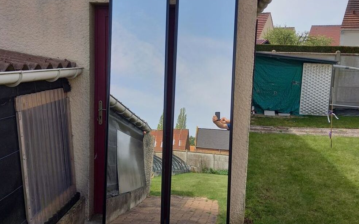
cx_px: 176
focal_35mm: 36
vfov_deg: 35.3
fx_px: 352
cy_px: 110
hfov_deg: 54.0
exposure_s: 1/635
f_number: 1.8
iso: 50
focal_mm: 4.65
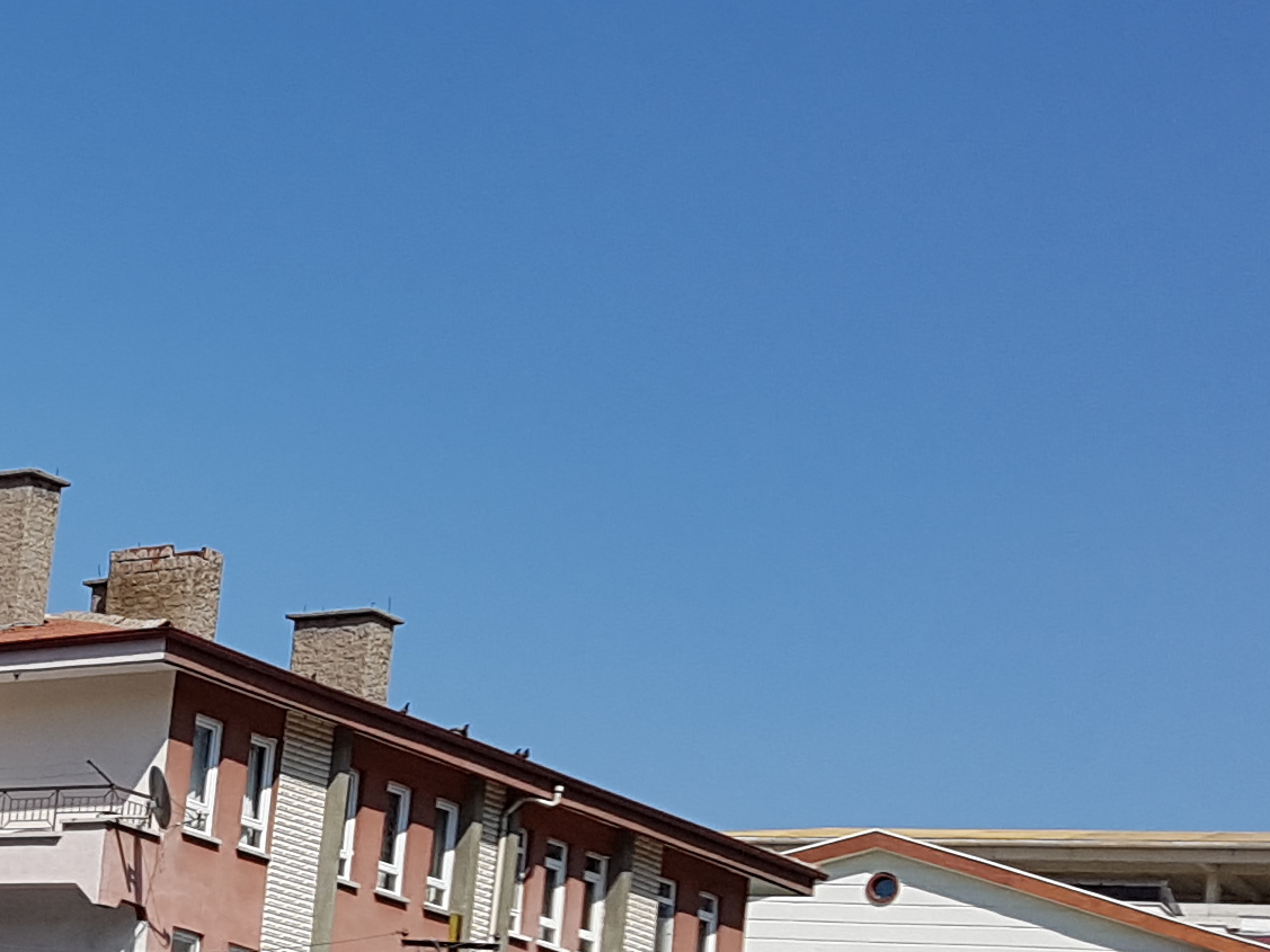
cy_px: 756
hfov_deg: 18.7
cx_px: -629
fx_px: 3412
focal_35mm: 93
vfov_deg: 15.8
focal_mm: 4.2
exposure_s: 1/3200
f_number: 1.7
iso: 50
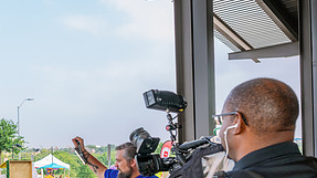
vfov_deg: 21.7
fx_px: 454
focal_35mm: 54
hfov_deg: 35.3
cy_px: 162
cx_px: 8
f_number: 4.5
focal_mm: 25.5
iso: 32
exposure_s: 1/100
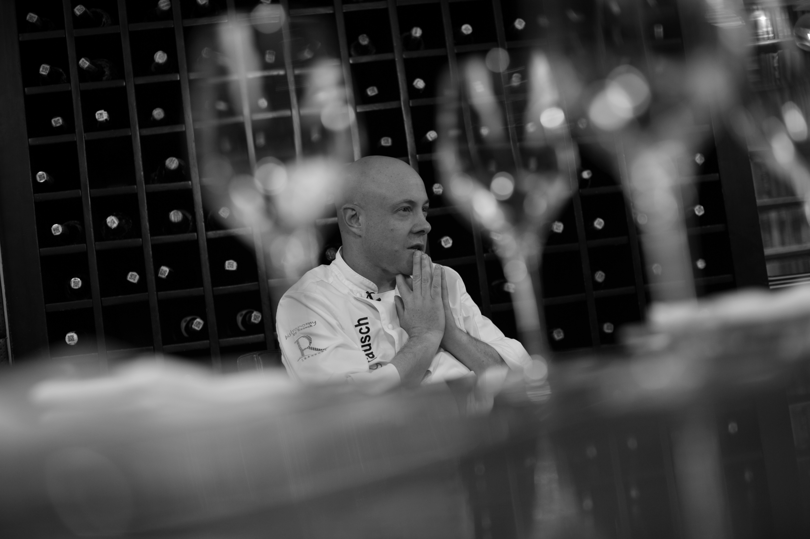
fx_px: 1124
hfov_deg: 39.6
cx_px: 405
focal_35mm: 50
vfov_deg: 27.0
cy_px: 270
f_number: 2
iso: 640
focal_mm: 50
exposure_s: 1/1000
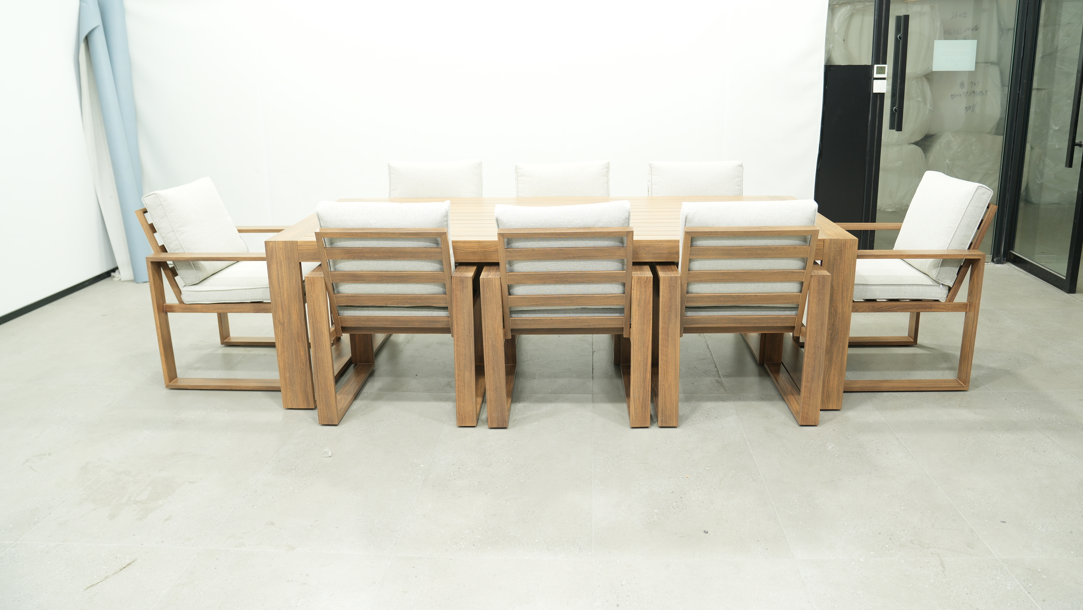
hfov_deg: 71.9
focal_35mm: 26
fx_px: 747
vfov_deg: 44.1
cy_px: 241
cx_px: 558
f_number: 3.2
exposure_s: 1/40
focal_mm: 24
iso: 250
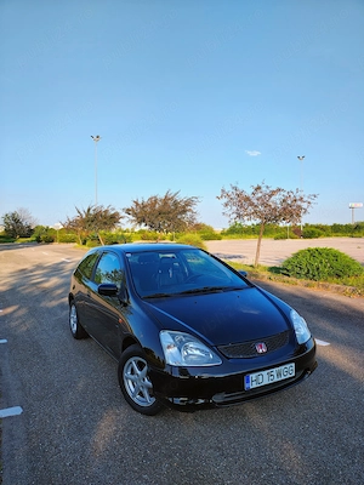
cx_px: 182
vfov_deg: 69.4
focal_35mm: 25
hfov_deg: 54.9
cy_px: 242
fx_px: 351
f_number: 1.4
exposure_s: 1/810
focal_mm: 5.89
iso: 100
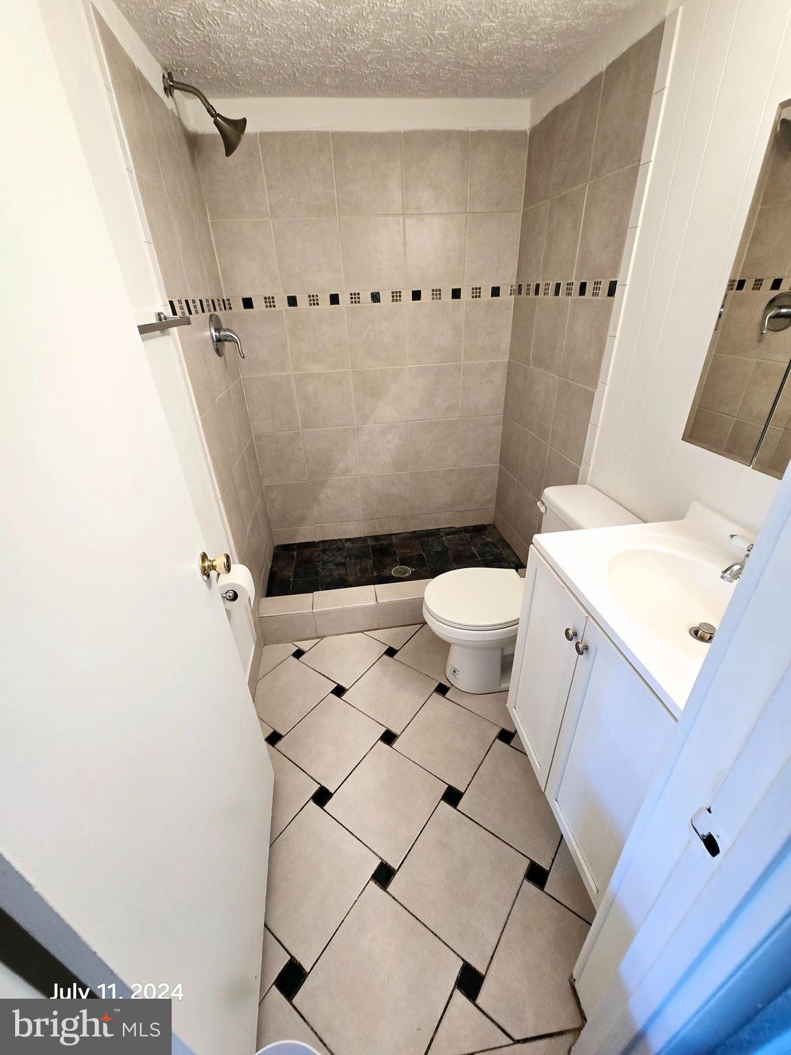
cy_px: 528
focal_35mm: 13
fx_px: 396
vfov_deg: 106.2
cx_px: 396
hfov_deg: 89.9
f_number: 2.2
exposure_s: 1/60.2
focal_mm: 2.2
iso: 125
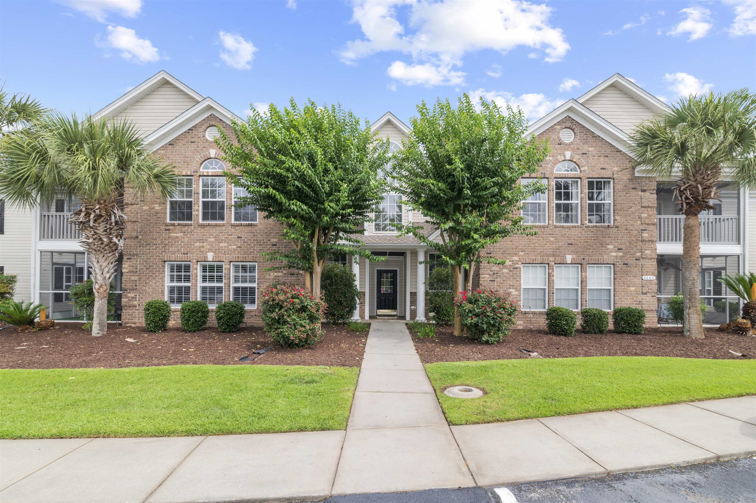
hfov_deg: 96.8
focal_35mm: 16
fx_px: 336
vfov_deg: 73.7
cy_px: 252
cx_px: 378
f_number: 8
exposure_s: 1/80
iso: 125
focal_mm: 16
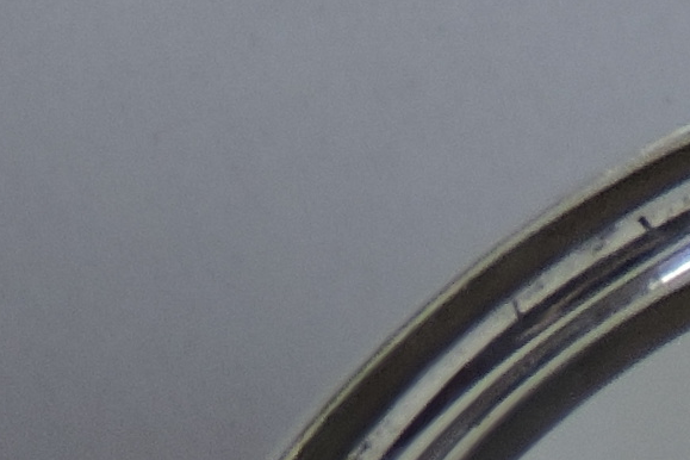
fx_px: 11097
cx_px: 1131
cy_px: 1519
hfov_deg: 3.5
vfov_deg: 2.3
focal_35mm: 579
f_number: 3.9
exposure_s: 1/100
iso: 100
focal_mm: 12.5
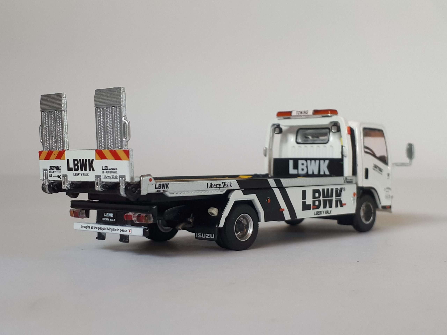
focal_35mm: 27
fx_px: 349
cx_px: 224
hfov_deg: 65.3
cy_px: 168
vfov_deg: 51.4
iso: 40
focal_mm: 3.6
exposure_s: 1/33
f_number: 1.9
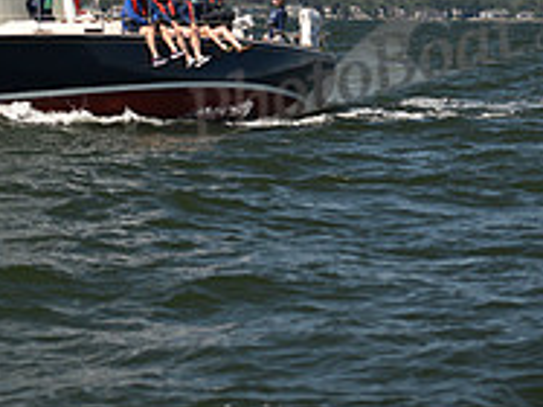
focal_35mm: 209
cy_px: -337
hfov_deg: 9.4
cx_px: 39
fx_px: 3276
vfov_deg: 6.9
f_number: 4
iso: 250
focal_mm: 70
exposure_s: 1/1250
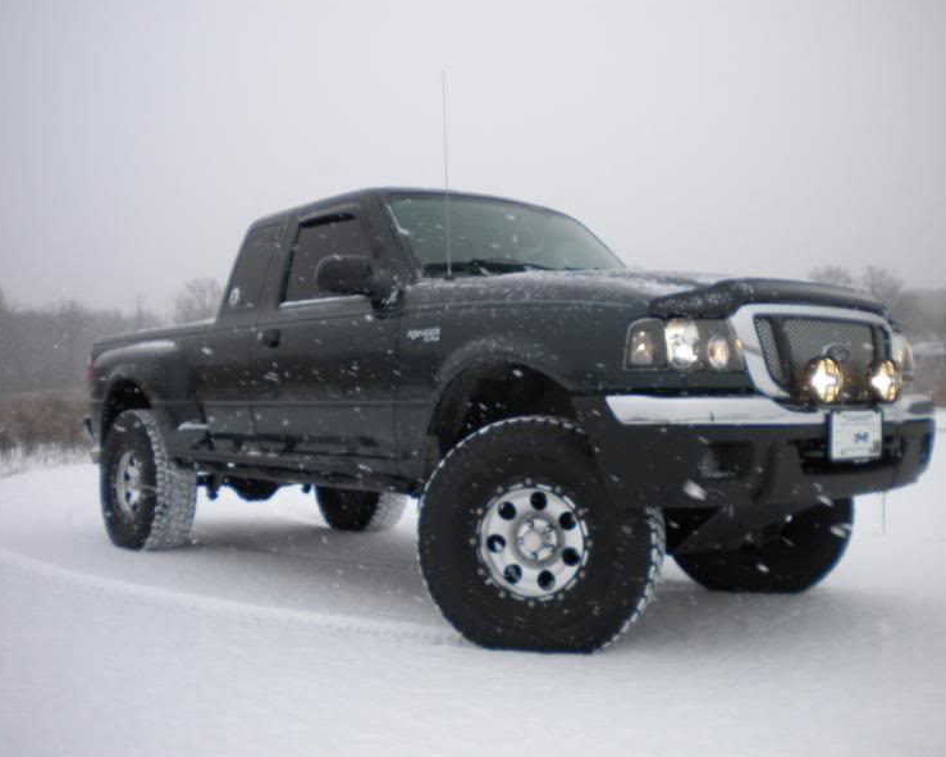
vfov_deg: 40.1
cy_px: 375
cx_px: 483
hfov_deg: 49.1
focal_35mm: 37
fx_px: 1036
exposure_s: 1/234
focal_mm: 6.3
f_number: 3.1
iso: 80
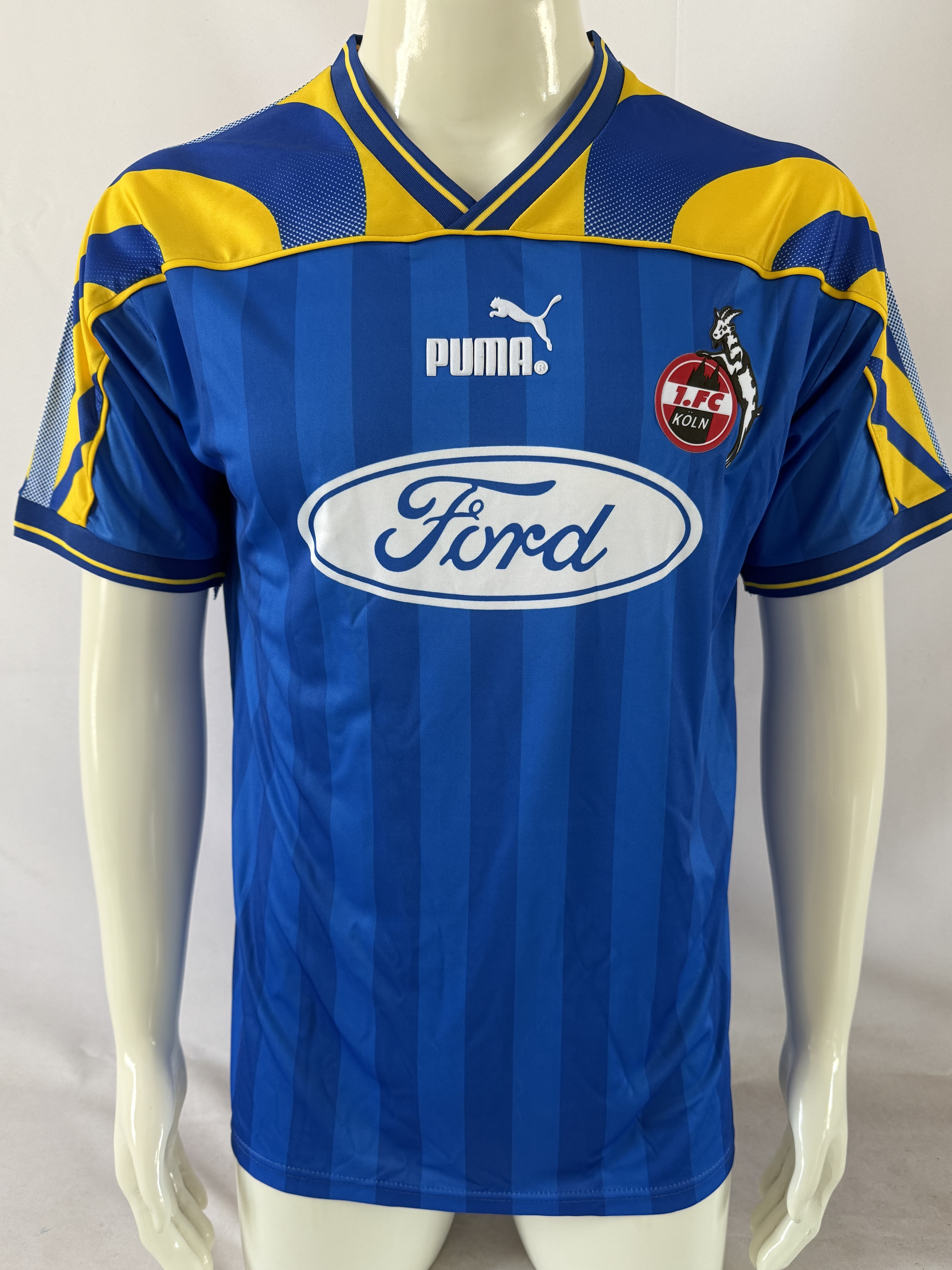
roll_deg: +0.2
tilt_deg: -14.7
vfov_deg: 69.4
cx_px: 489
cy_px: 655
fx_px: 917
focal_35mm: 25
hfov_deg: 54.9
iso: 200
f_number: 1.78
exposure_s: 1/70
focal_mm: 6.76
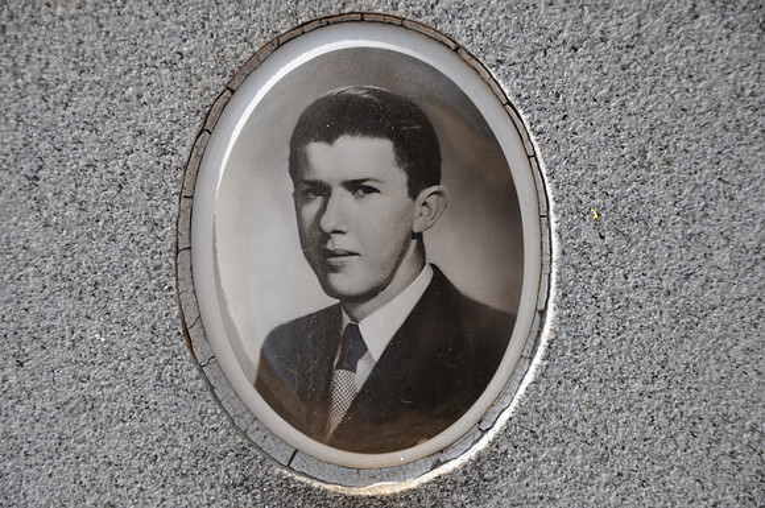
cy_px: 254
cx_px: 382
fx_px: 2865
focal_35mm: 135
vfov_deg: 10.1
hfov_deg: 15.2
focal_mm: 90
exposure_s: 1/160
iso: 200
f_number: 6.3
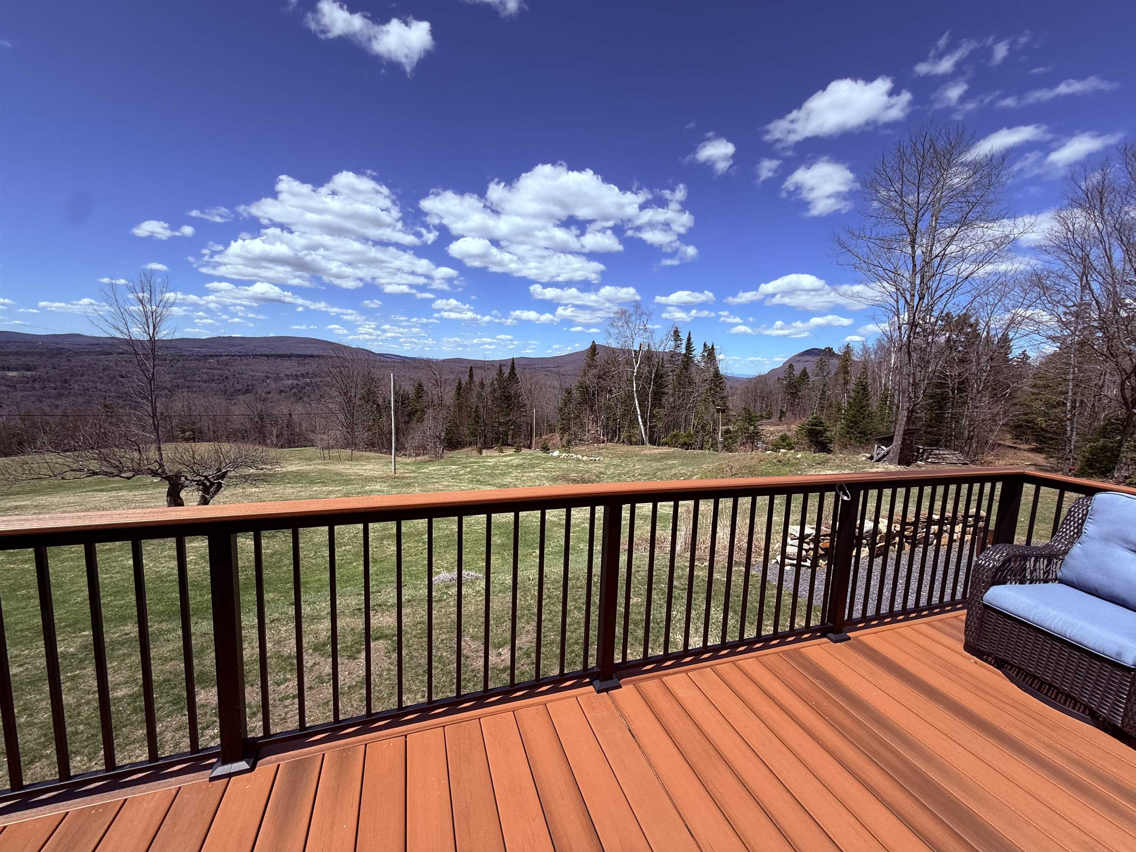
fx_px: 459
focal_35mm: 14
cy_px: 426
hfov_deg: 102.1
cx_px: 568
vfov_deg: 85.7
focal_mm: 2.22
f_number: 2.2
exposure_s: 1/2410
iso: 50
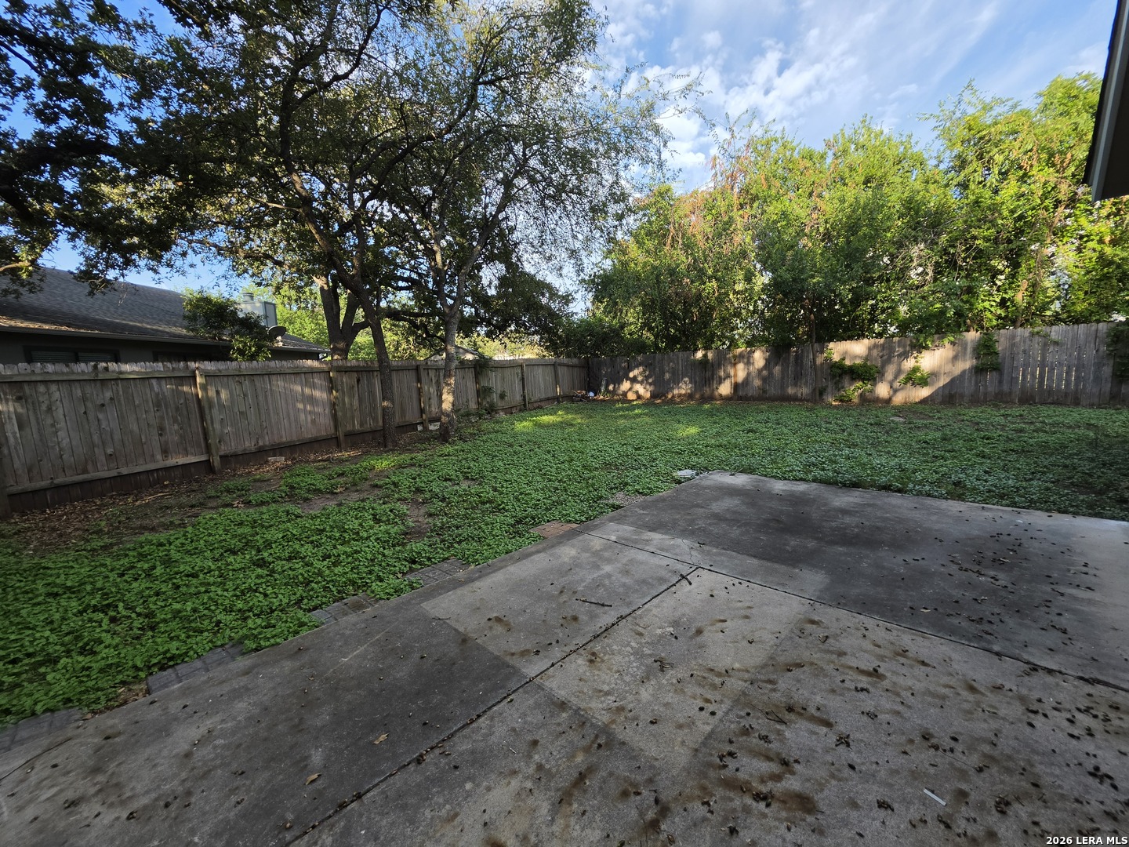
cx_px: 564
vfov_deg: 89.9
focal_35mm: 13
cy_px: 424
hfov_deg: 106.2
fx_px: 424
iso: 40
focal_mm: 2.2
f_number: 1.9
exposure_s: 1/634
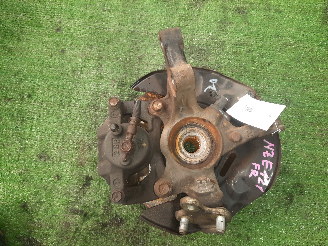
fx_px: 237
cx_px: 164
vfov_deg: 54.9
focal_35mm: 25
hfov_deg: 69.4
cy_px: 123
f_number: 2
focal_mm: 4.6
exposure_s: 1/33
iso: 282
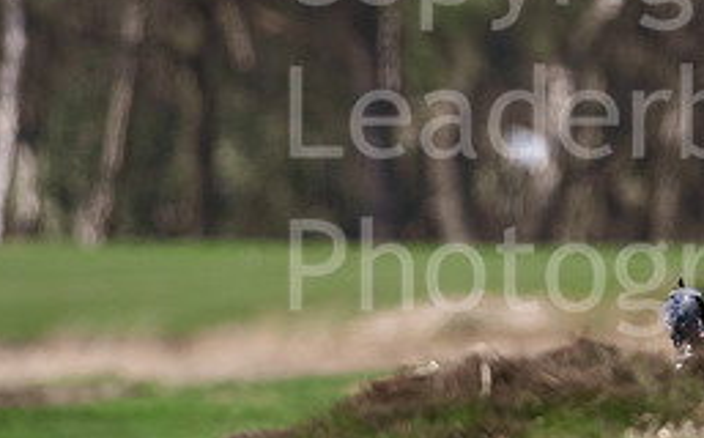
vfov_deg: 1.3
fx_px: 19874
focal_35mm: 1037
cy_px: 138
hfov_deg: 2.0
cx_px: 644
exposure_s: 1/4000
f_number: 4
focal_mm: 300
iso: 400
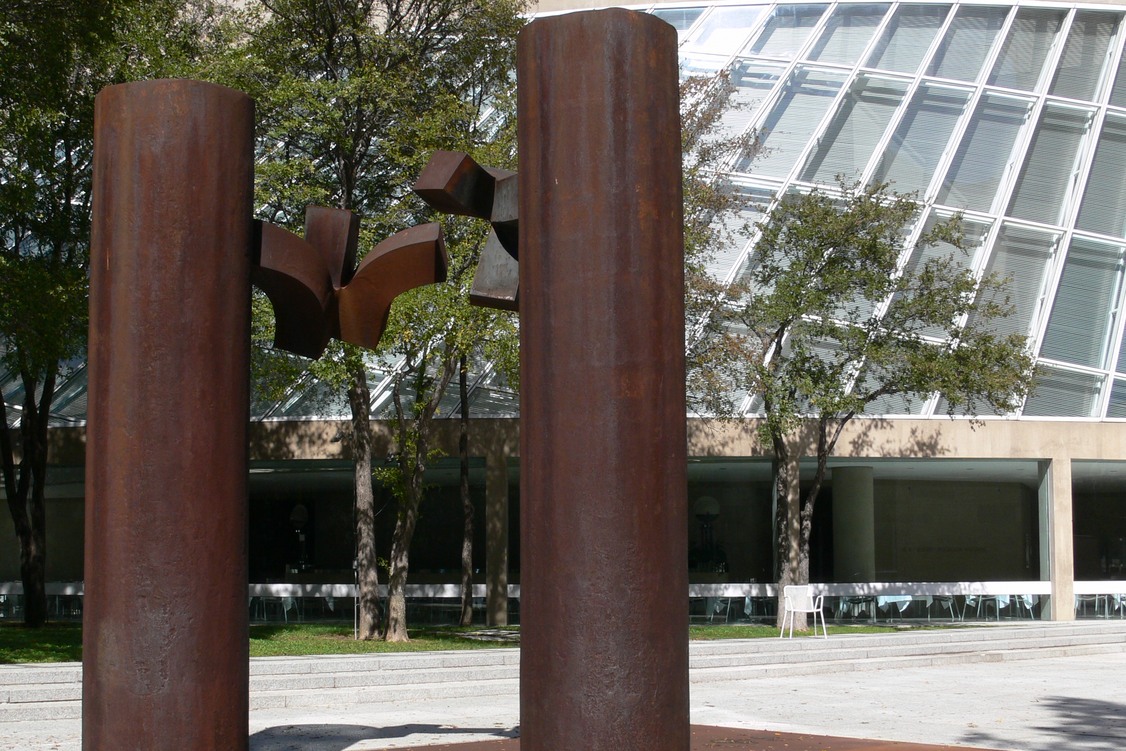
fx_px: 1657
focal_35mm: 53
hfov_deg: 37.5
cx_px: 487
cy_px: 433
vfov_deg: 25.5
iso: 80
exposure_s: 1/400
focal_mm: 8.2
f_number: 5.6
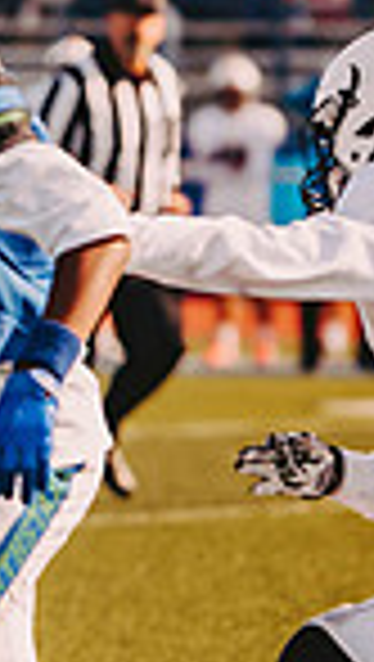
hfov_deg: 2.0
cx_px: -257
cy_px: 381
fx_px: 10899
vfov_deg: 3.5
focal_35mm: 620
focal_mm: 150
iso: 160
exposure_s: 1/1600
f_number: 2.8
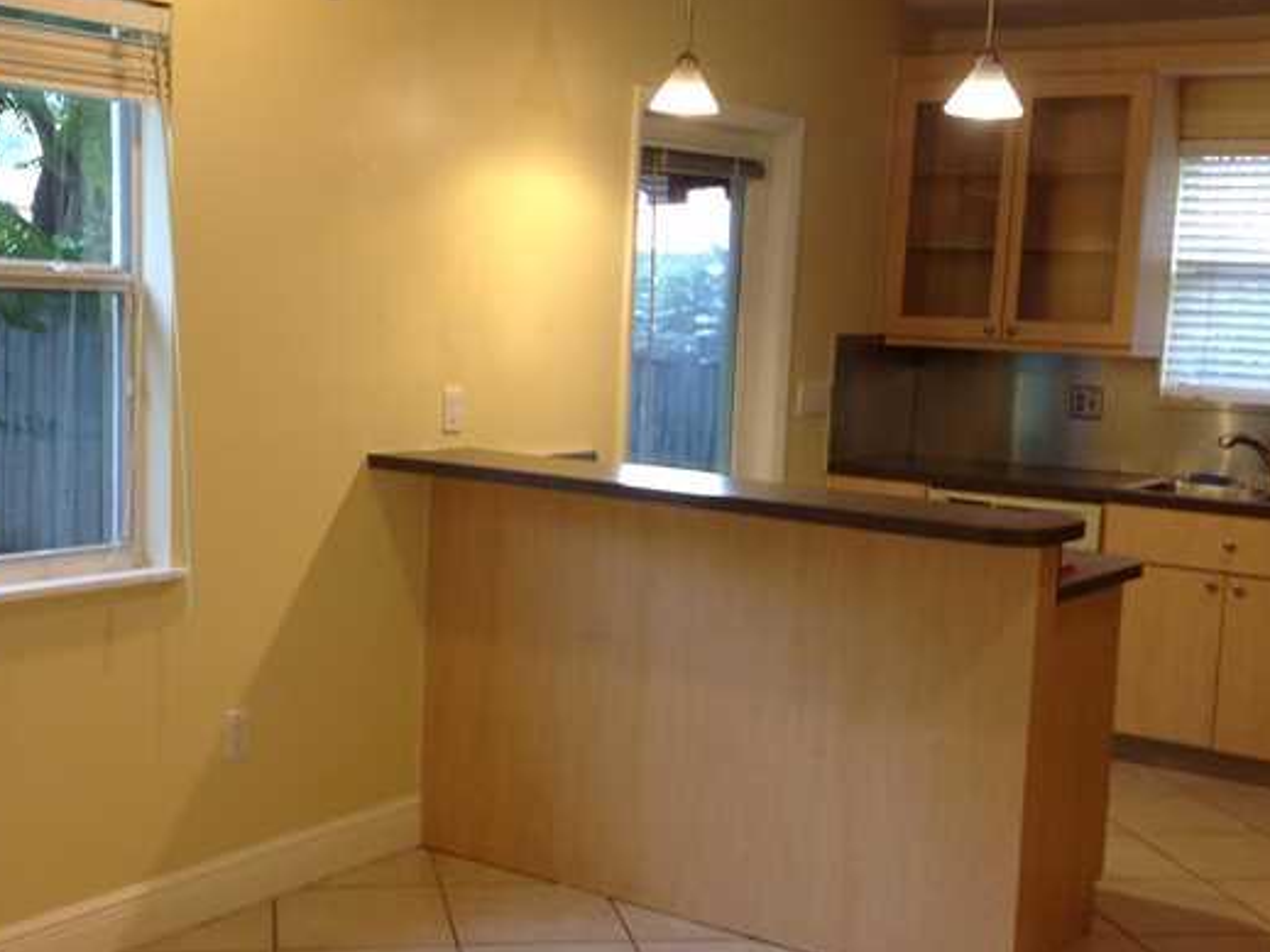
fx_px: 1981
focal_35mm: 54
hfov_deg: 35.5
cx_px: 592
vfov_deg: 27.0
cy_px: 519
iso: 50
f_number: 2.4
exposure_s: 1/20
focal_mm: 4.28
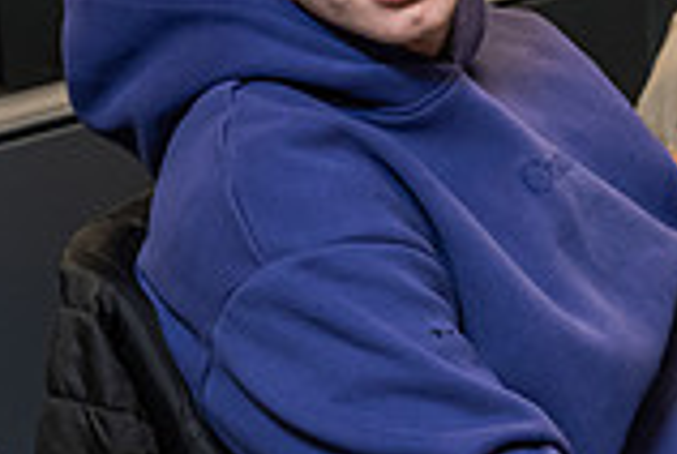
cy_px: 32
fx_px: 3109
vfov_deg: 8.3
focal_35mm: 165
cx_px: 394
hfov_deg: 12.4
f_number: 3.5
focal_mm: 45
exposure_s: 1/125
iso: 1000
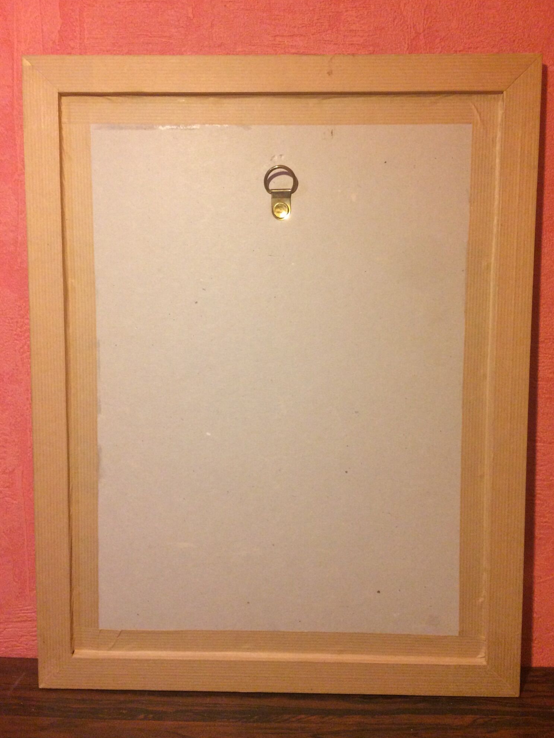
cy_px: 360
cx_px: 280
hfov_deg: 46.8
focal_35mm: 30
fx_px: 640
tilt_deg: -10.6
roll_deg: +0.5
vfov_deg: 60.0
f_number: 2.2
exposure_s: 1/33
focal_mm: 4.15
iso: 320
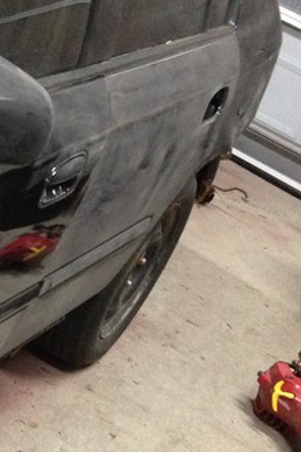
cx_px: -241
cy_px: 144
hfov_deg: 11.9
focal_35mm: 106
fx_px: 1331
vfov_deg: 19.2
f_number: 2.4
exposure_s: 1/20
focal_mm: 4.12
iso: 400
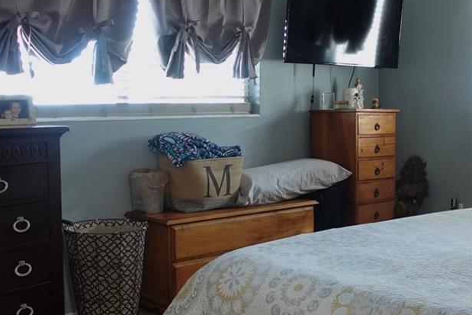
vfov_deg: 21.9
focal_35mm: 62
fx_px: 813
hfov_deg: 32.4
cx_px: 258
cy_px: 153
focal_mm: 9.4
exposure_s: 1/30
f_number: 1.8
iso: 320
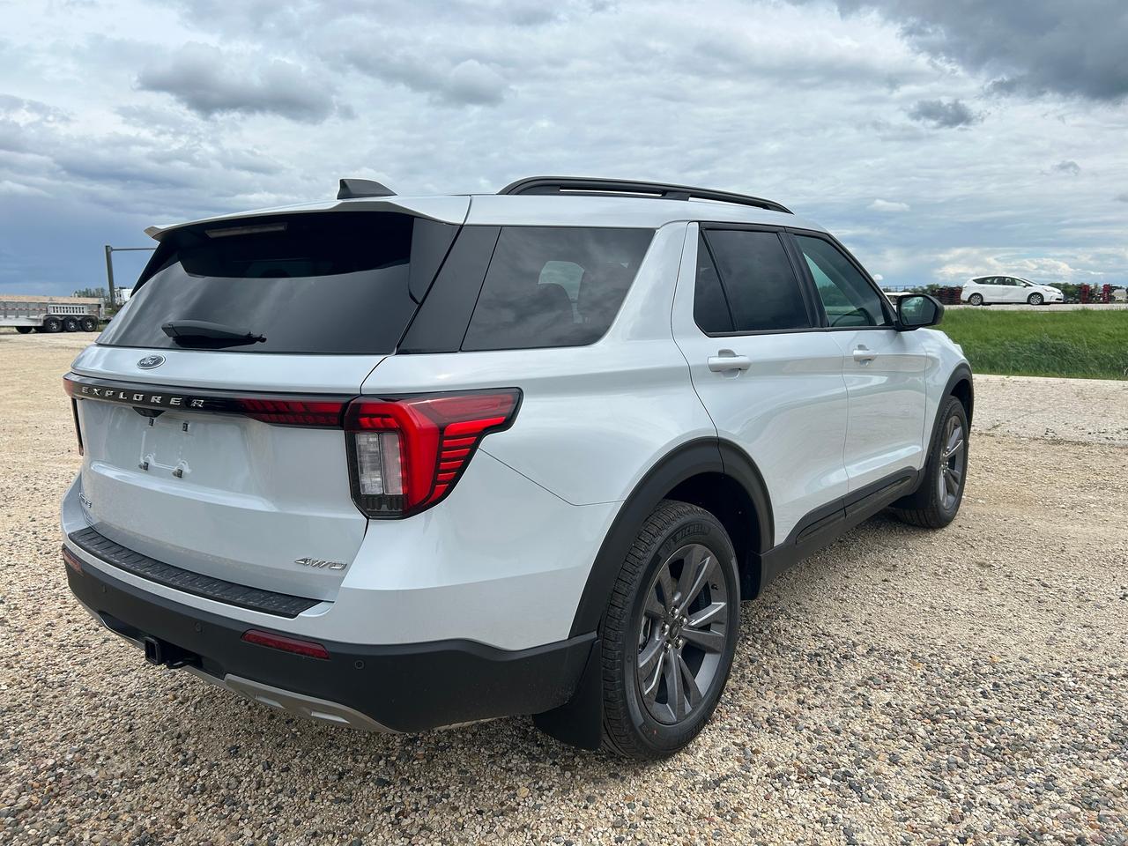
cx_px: 564
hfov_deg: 67.3
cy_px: 423
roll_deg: +1.4
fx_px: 847
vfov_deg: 53.1
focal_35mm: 26
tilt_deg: -7.8
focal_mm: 5.7
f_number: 1.5
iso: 50
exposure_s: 1/5319
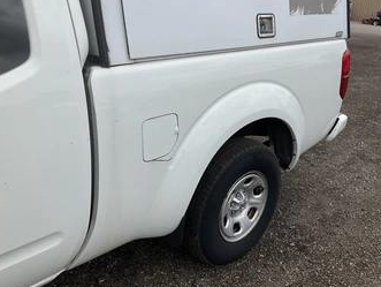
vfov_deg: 40.7
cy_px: 123
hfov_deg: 52.4
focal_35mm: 35
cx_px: 216
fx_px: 386
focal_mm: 3
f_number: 1.8
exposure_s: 1/1984
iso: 25
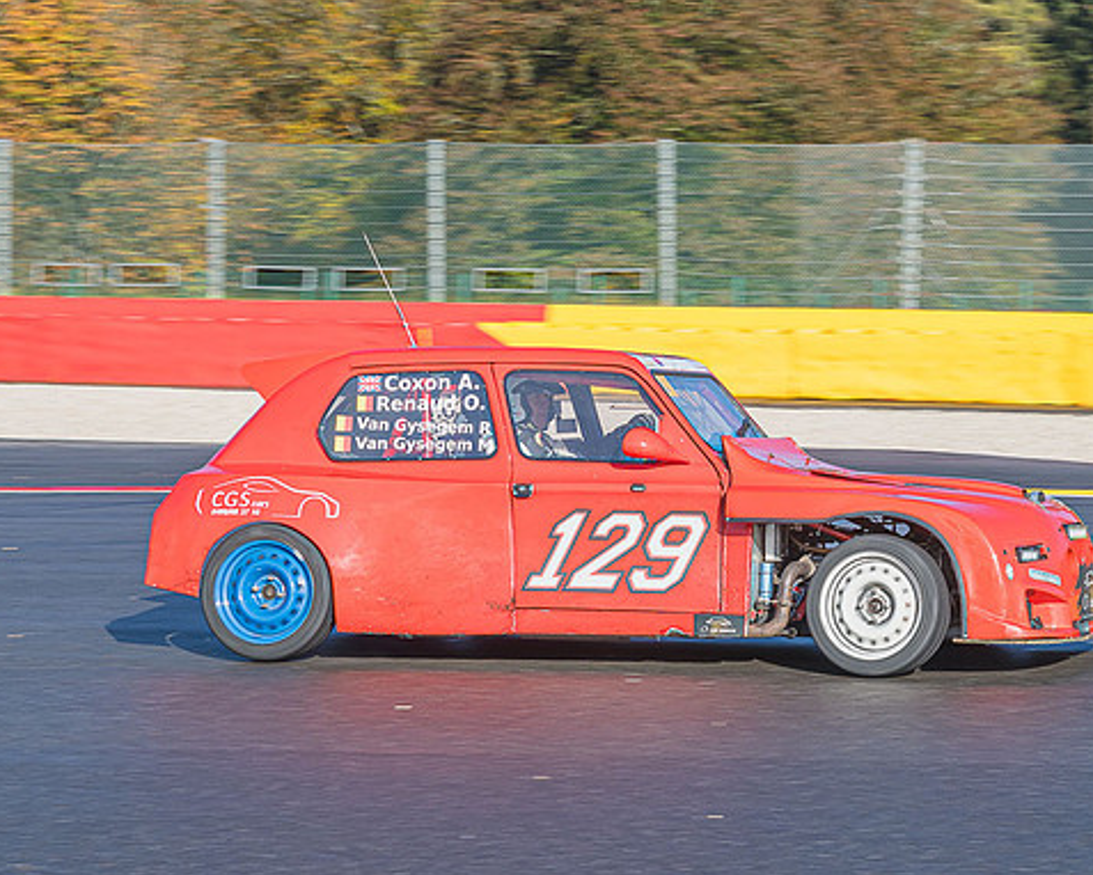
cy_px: 480
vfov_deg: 11.4
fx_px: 4369
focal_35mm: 135
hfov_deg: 14.2
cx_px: 931
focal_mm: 55
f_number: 8
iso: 110
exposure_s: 1/250
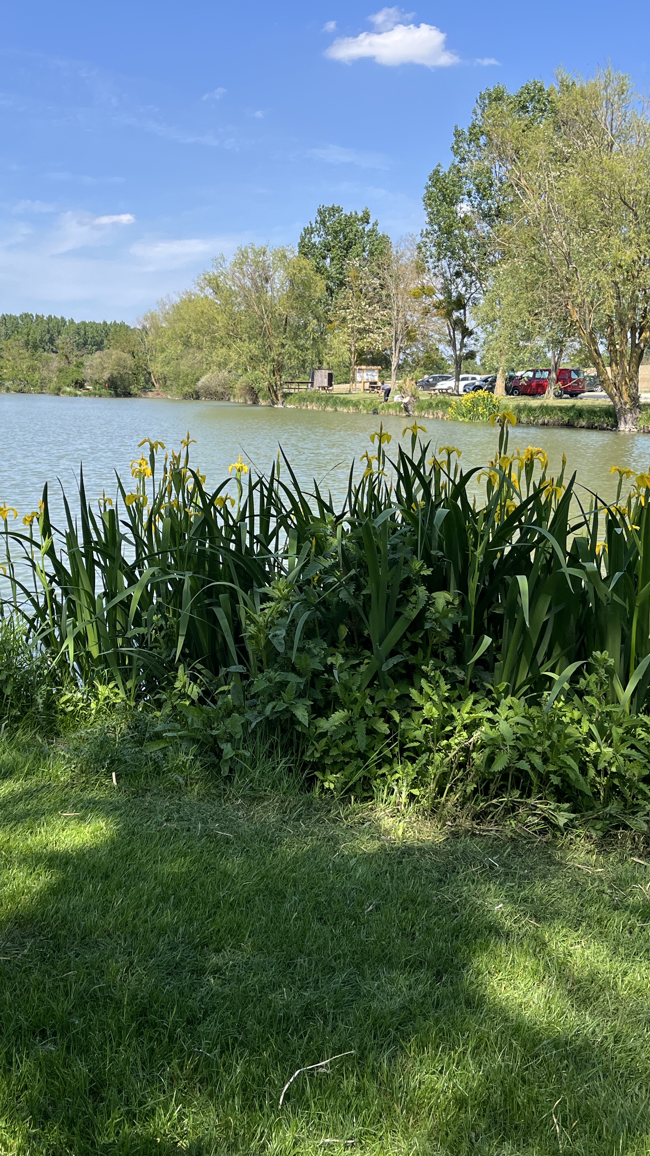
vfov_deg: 52.8
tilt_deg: -9.3
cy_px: 580
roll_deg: -0.1
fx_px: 1164
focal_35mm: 38
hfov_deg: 30.7
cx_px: 176
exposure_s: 1/1695
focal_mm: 5.1
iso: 50
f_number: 1.6
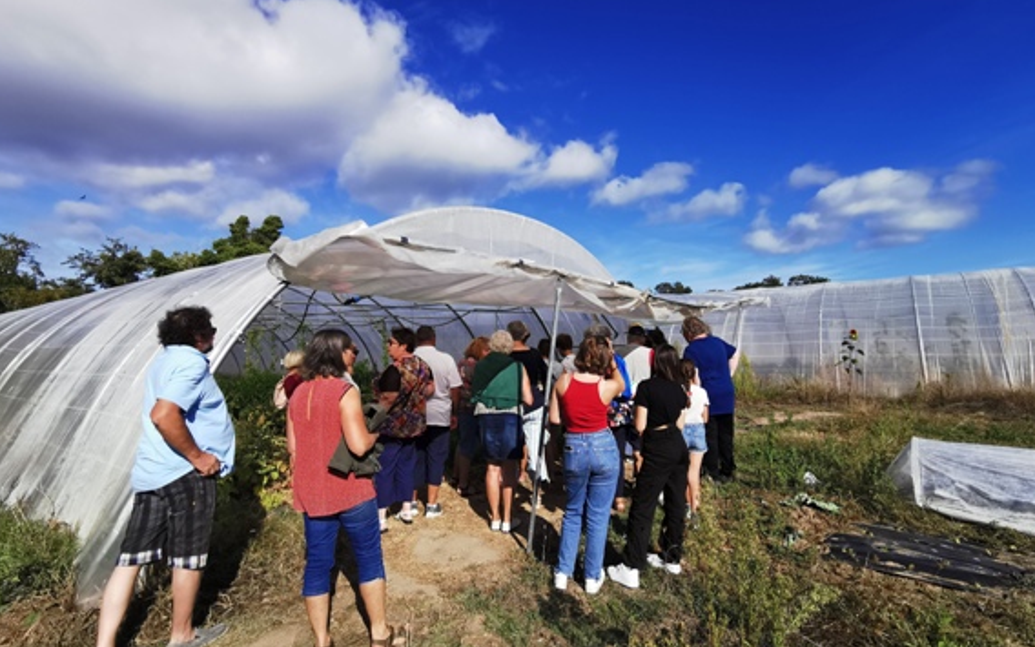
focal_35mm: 19
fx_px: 536
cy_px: 287
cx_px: 529
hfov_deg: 88.0
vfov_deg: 62.1
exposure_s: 1/1453
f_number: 2.2
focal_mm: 2.26
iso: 50
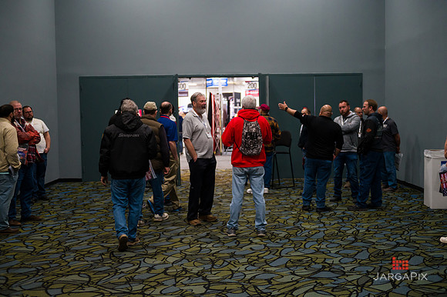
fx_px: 596
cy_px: 148
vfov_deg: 28.0
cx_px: 224
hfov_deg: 41.1
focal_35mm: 48
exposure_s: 1/200
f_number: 3.2
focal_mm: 48
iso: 3200
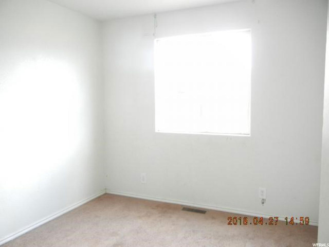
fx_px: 285
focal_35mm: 30
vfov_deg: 46.8
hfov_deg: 60.0
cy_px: 124
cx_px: 164
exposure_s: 1/30
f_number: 3.5
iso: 324
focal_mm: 5.4
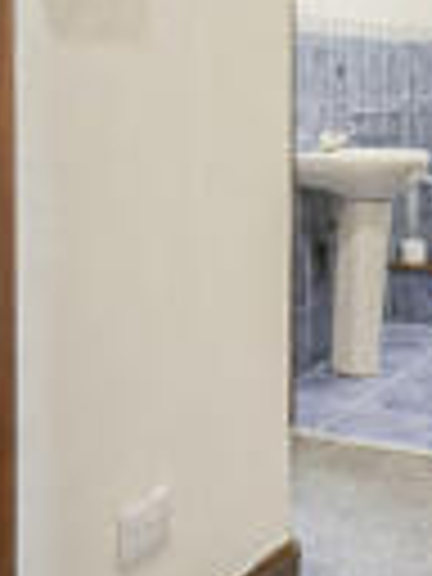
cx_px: 191
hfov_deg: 22.9
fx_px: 1065
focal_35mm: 64
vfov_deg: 29.5
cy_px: 101
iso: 2500
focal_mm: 7
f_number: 4
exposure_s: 1/60
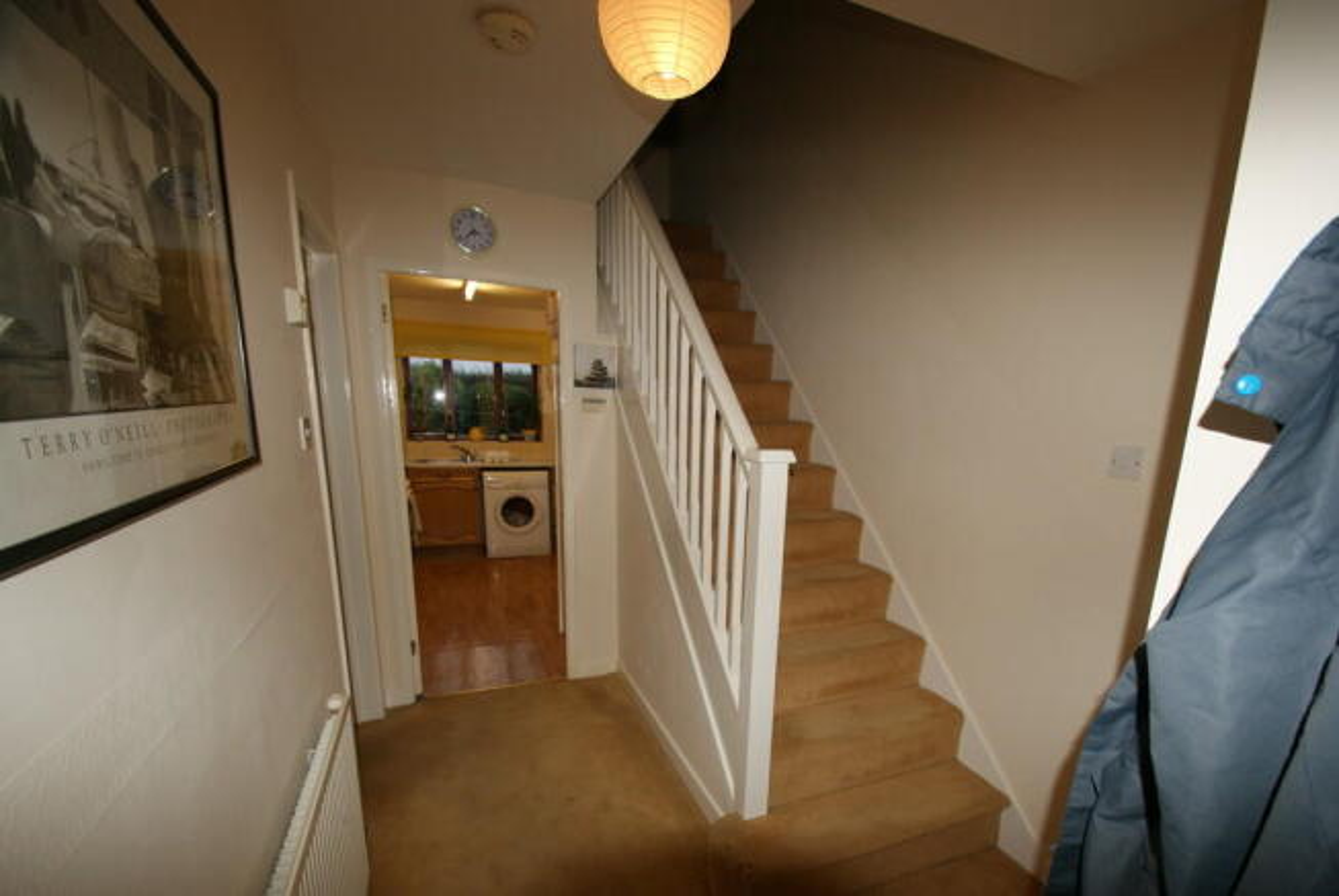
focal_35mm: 15
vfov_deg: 77.5
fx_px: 559
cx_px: 670
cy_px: 448
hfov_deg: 100.3
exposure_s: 1/60
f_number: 5.6
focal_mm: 10
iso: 400
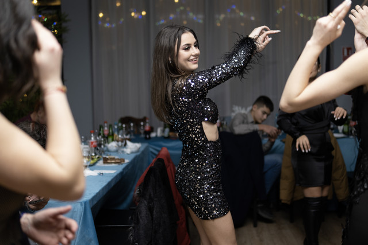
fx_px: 460
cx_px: 184
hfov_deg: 43.6
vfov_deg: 29.9
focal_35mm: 45
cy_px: 122
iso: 500
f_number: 1.4
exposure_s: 1/200
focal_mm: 30
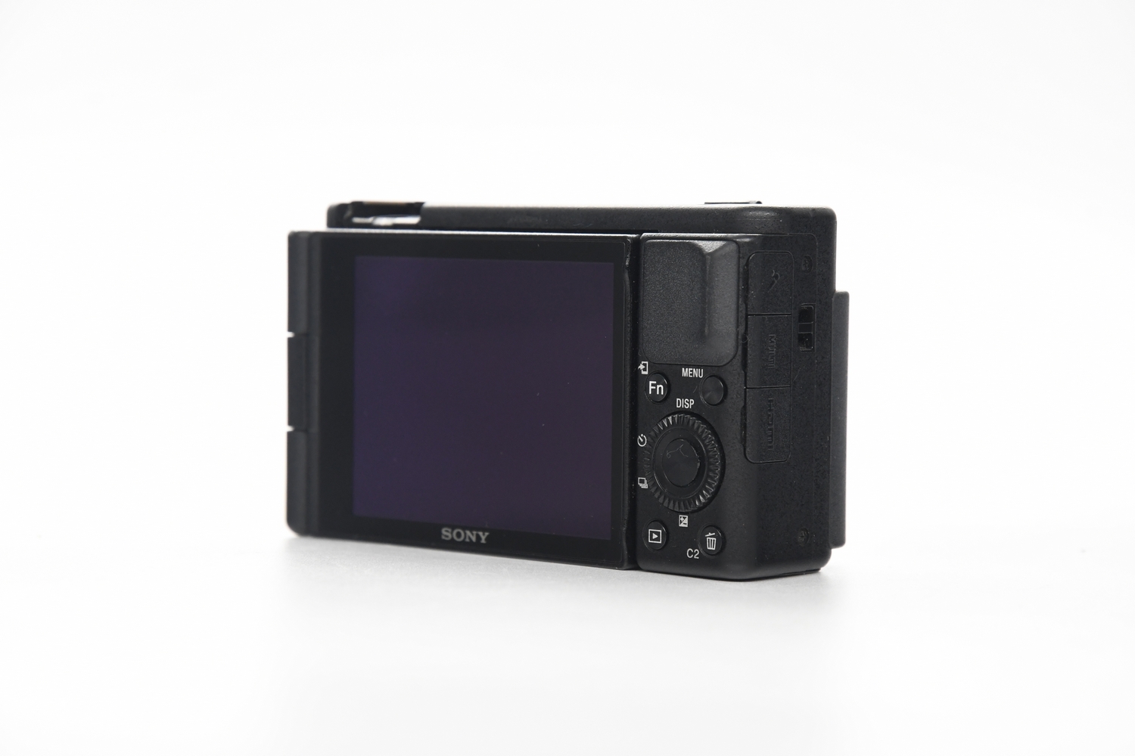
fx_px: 3783
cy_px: 378
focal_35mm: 120
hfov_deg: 17.1
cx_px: 568
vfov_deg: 11.4
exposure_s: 1/100
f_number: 7.1
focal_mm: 80
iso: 1600
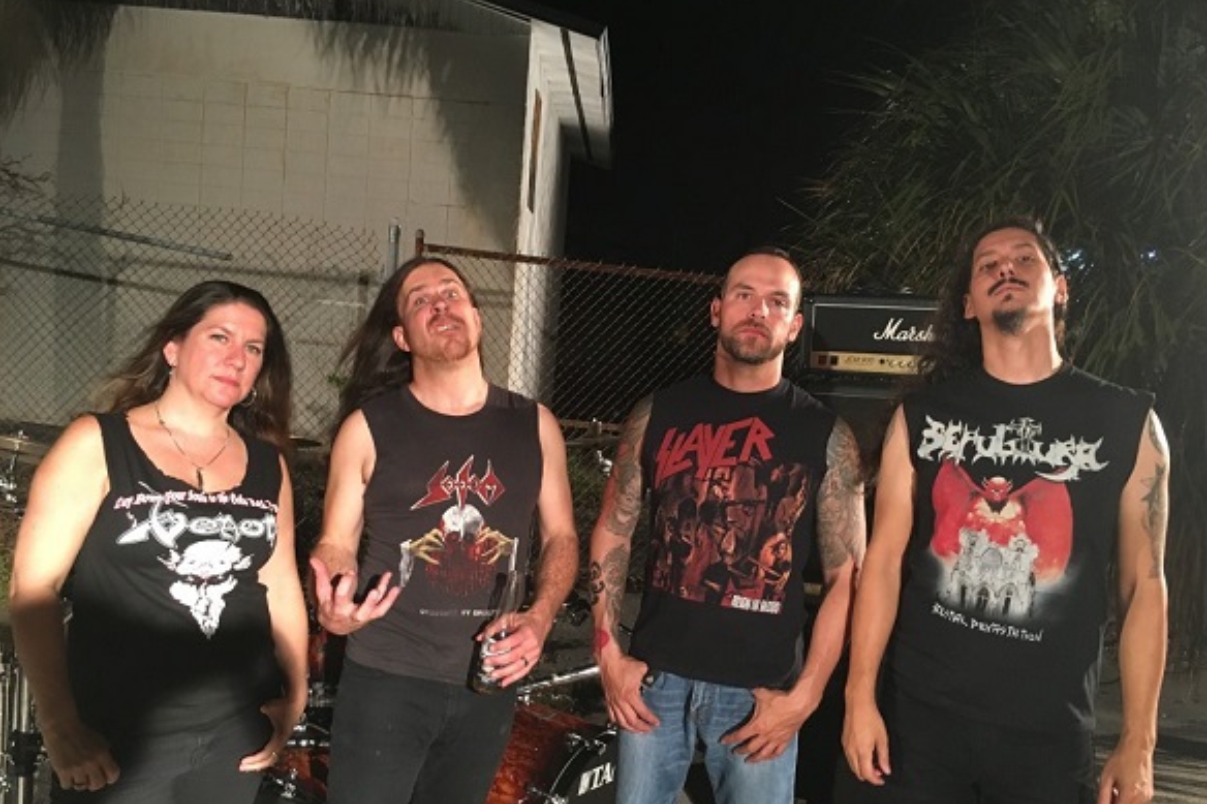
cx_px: 614
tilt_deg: -2.8
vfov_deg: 42.3
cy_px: 436
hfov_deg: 60.3
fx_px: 1039
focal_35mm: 31
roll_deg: -3.4
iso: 200
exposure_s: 1/24
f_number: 2.2
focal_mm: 4.15
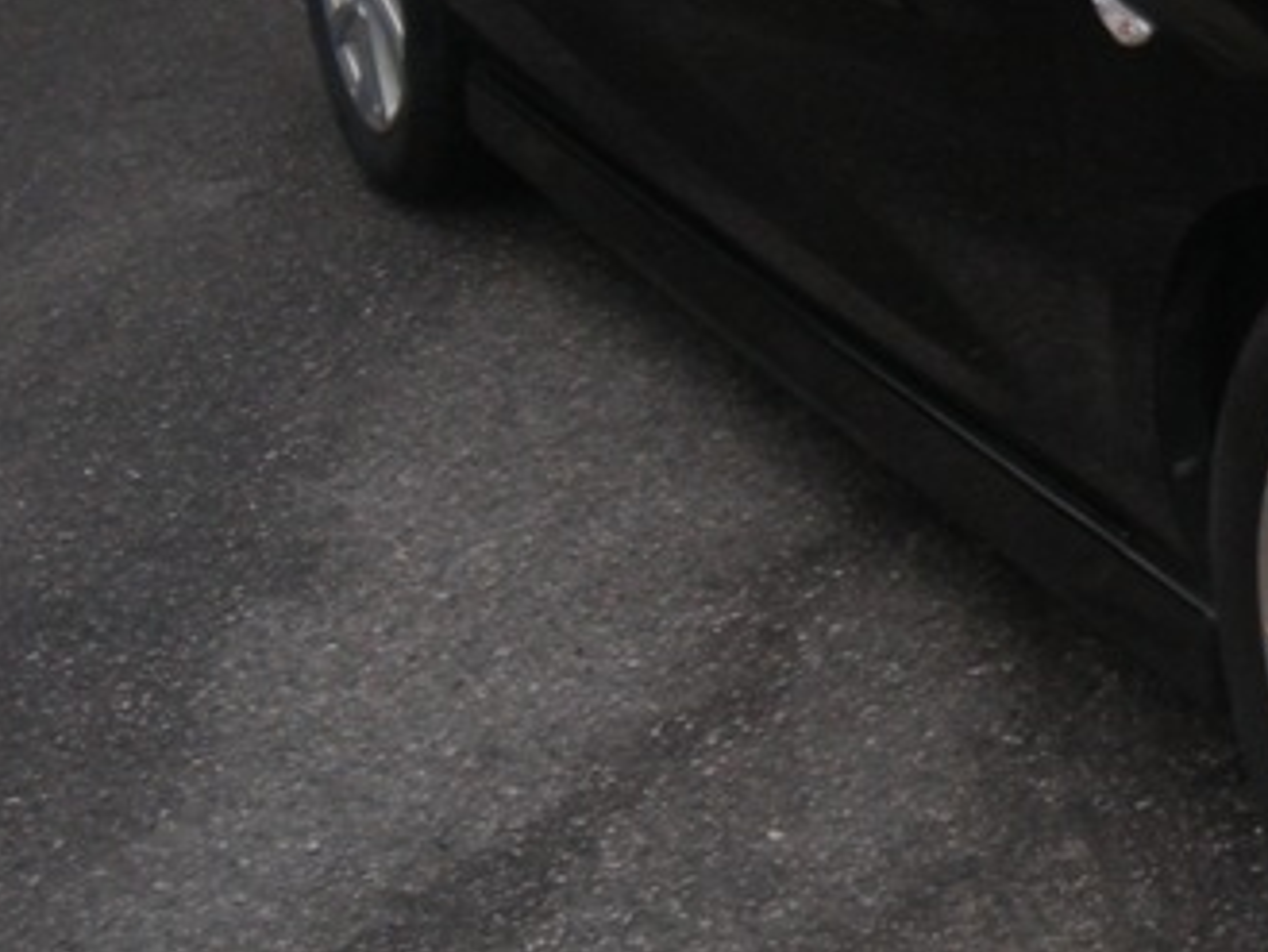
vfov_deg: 13.4
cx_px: 1873
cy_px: 35
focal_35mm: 109
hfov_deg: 16.5
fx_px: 3994
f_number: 3.8
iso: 64
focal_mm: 5.9
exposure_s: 1/167
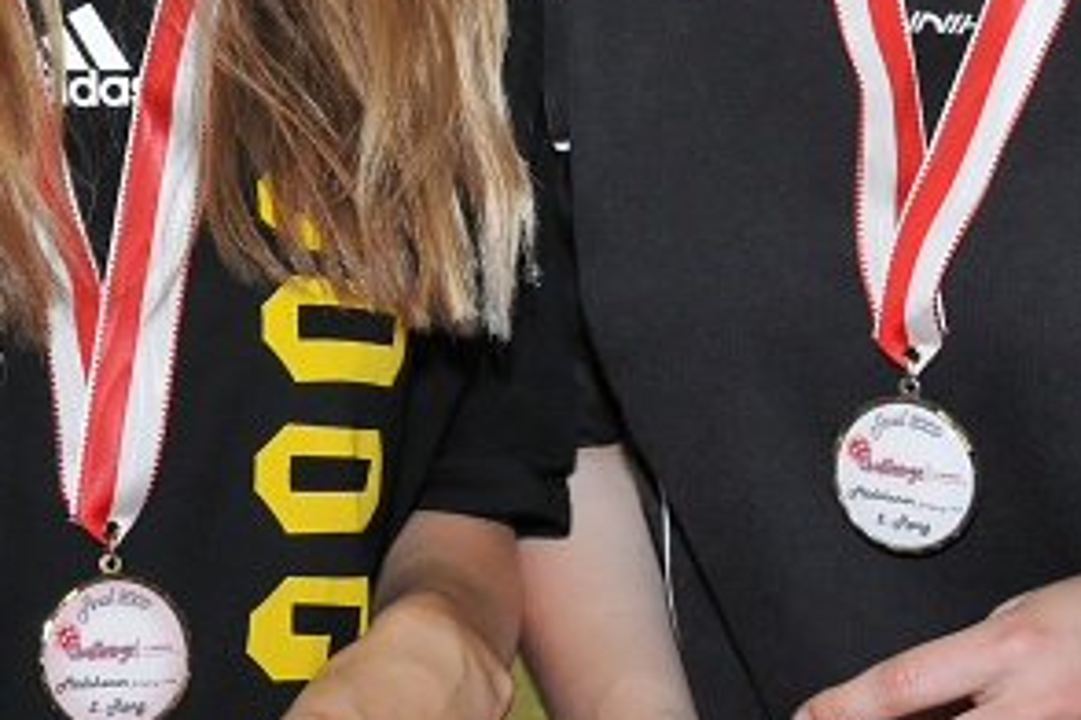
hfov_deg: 15.9
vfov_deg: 10.5
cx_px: 645
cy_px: -11
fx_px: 3873
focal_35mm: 129
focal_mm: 28
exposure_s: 1/60
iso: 800
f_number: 7.1
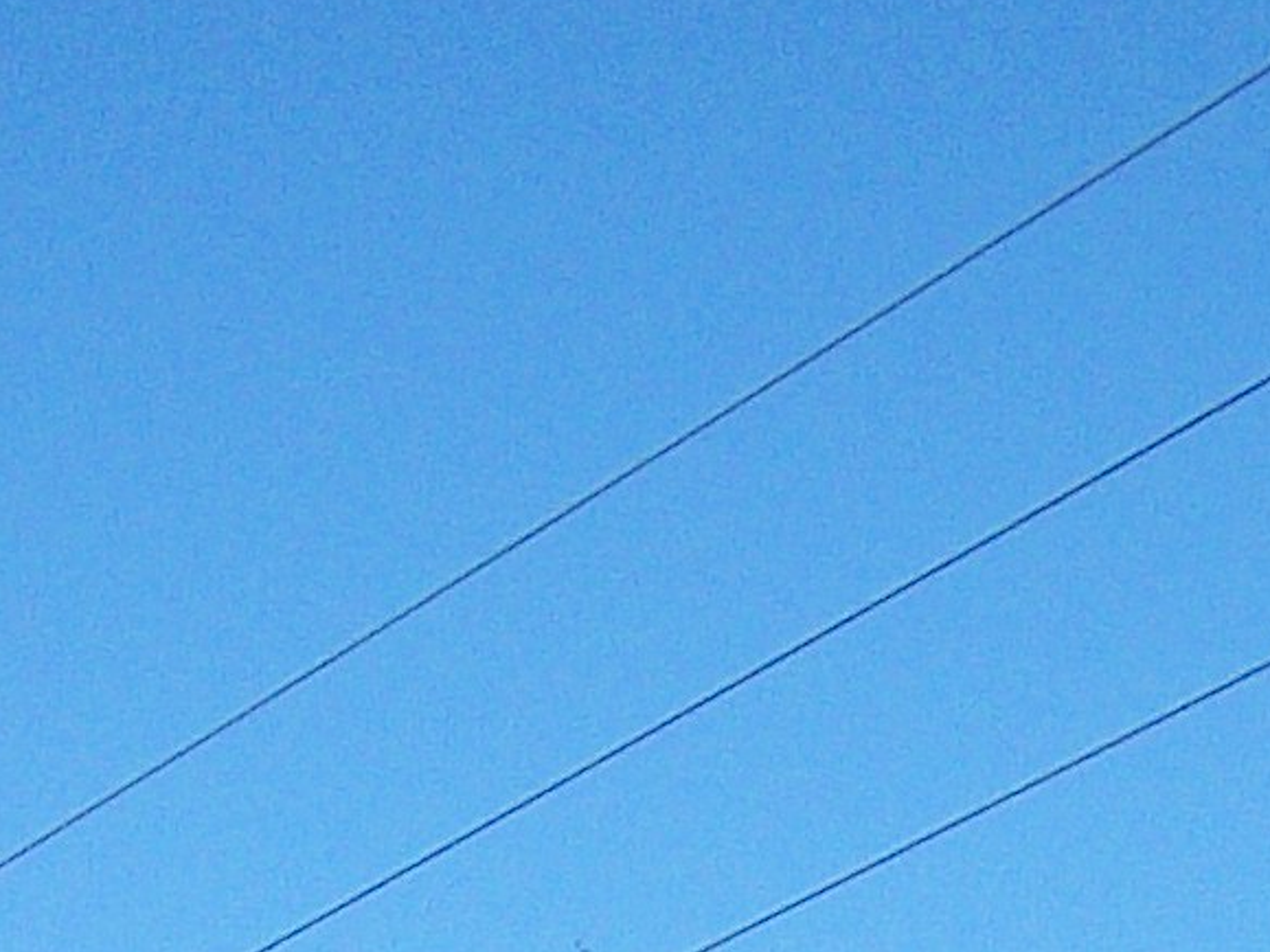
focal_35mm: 221
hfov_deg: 8.9
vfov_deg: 6.1
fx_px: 8106
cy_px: 3174
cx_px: 243
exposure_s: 1/200
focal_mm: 5.7
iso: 80
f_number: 8.8
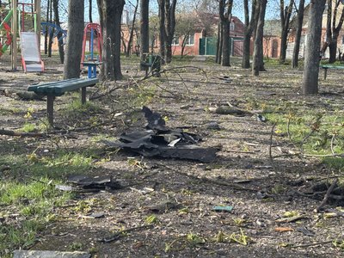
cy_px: 129
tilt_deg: -8.2
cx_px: 172
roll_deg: -1.6
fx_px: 517
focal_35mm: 52
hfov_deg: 36.8
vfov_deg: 28.0
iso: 32
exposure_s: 1/574
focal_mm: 5.96
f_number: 1.6
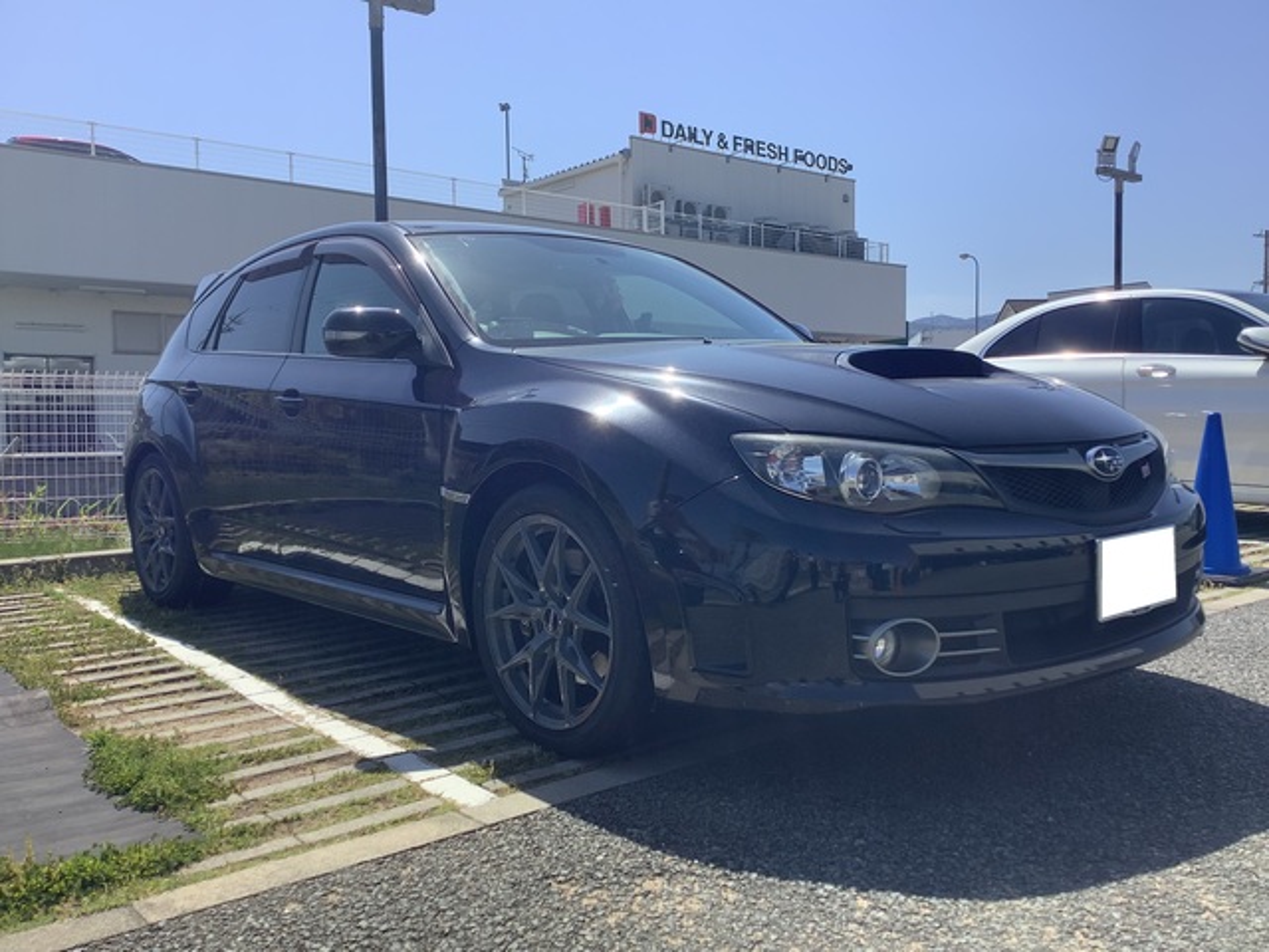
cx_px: 634
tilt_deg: +0.3
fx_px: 1136
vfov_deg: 45.4
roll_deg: +2.3
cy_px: 476
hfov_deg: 58.4
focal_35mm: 31
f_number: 2.4
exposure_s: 1/1359
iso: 25
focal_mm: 3.3
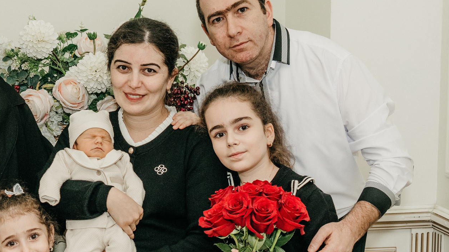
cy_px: 118
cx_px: 79
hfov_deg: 23.5
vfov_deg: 13.6
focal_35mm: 89
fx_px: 1059
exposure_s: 1/160
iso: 320
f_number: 4.5
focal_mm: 30
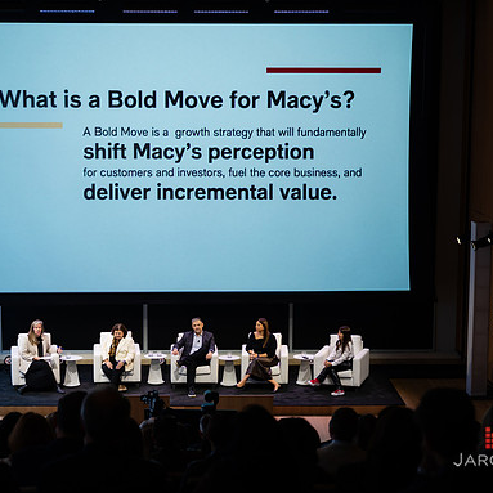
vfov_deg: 23.1
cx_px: 205
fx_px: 1208
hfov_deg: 23.0
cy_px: 260
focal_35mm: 75
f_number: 3.2
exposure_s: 1/125
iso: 160
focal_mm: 55
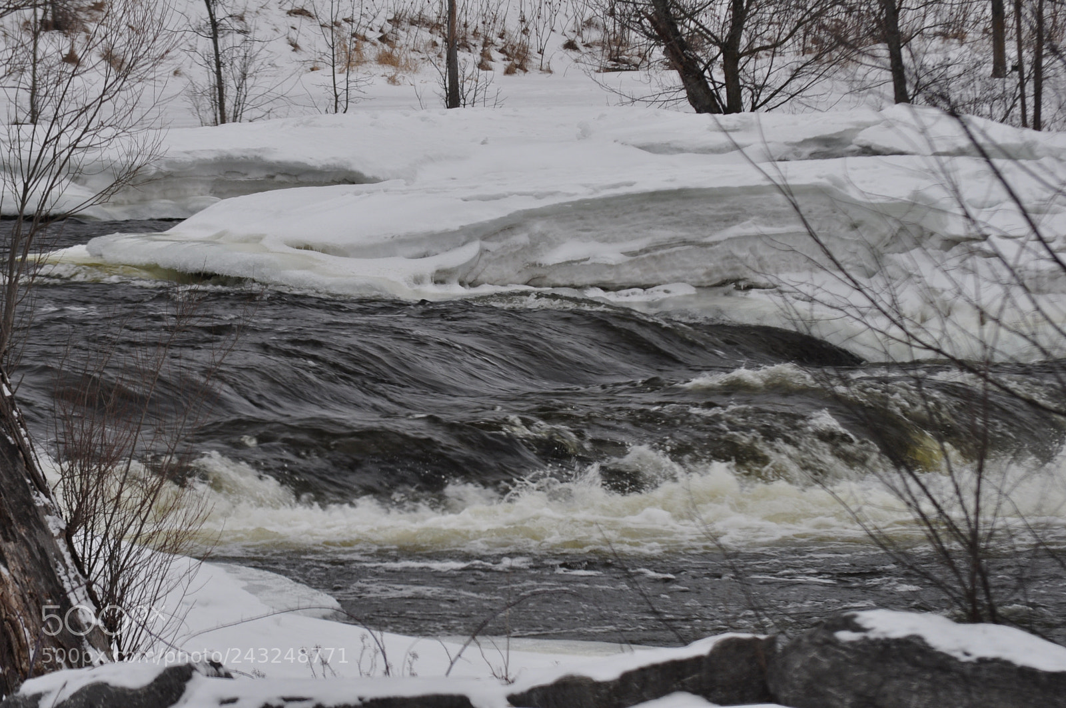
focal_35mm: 300
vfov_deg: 4.6
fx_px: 8873
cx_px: 533
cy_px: 354
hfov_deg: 6.9
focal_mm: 200
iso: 200
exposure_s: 1/160
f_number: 9
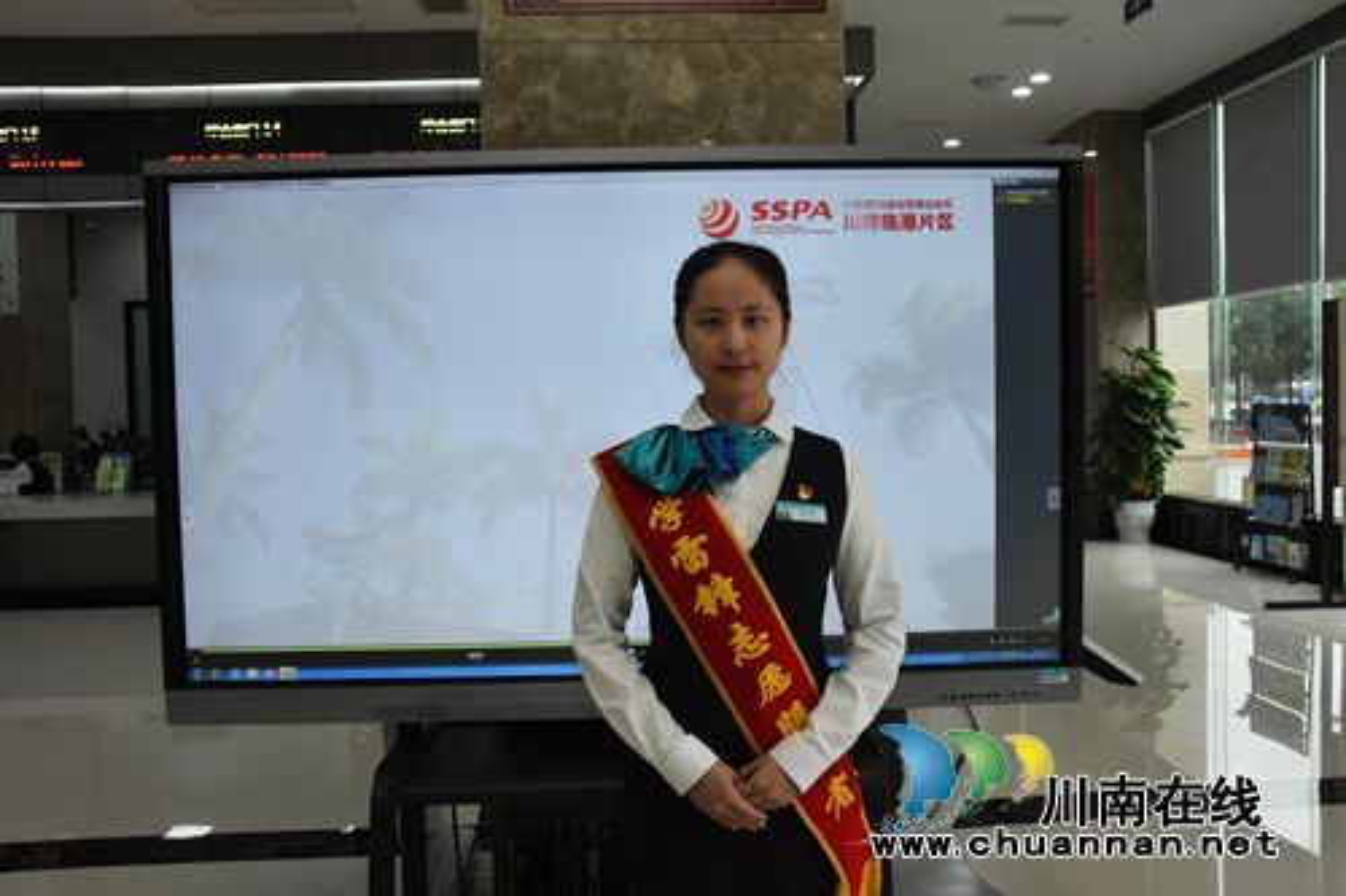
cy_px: 448
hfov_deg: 61.9
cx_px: 673
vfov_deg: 43.6
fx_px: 1121
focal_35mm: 30
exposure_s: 1/160
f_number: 6.3
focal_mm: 20
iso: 800
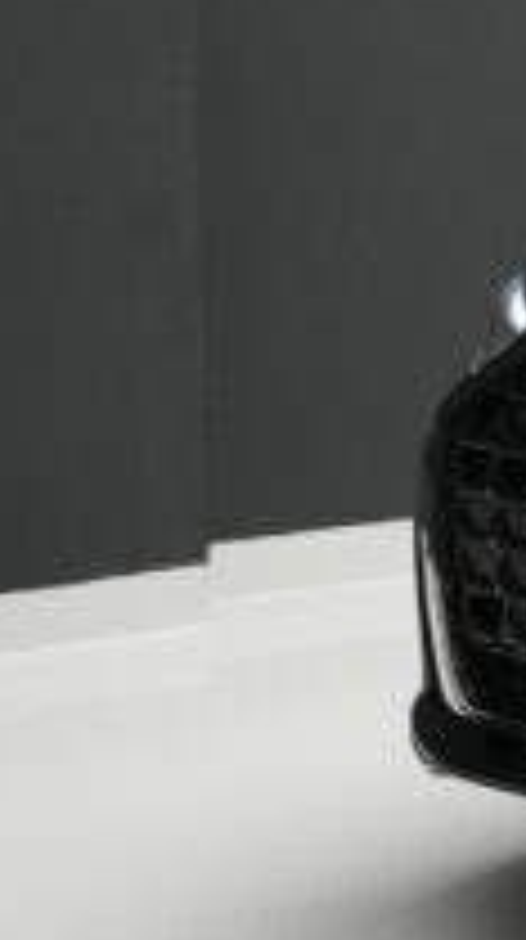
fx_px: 3360
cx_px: 1565
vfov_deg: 15.9
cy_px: 261
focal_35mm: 135
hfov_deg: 7.8
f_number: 5.6
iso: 3200
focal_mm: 35
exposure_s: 1/60
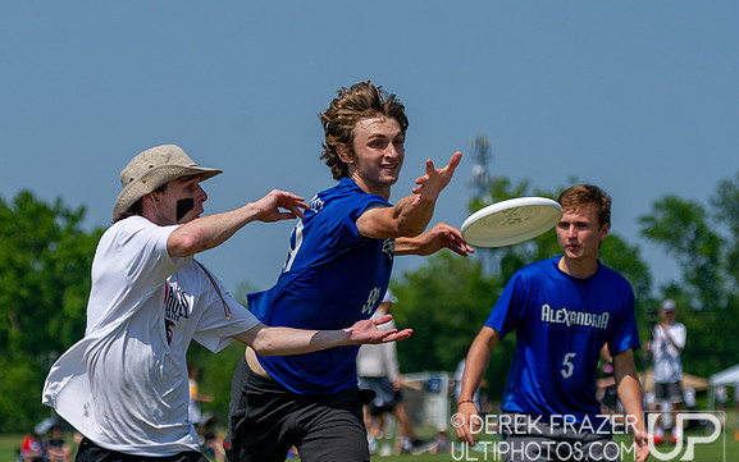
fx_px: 3949
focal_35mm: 196
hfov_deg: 10.7
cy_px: 258
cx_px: 155
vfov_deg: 6.7
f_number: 4
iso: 200
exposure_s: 1/3200
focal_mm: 100
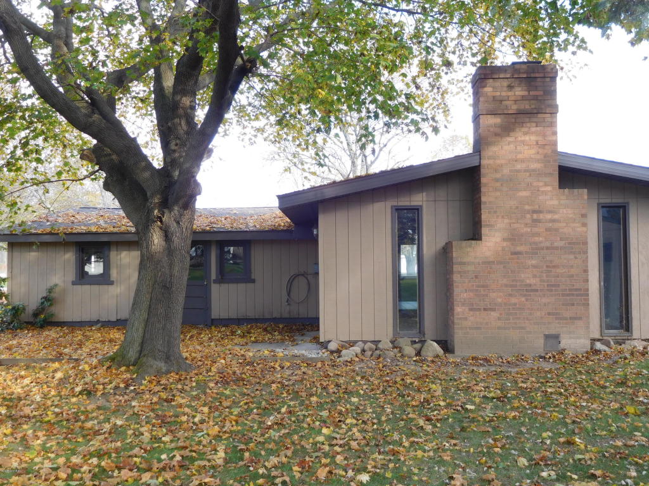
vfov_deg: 40.7
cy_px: 243
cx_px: 324
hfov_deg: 52.6
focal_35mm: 35
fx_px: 656
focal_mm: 6.2
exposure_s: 1/60
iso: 125
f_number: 3.8
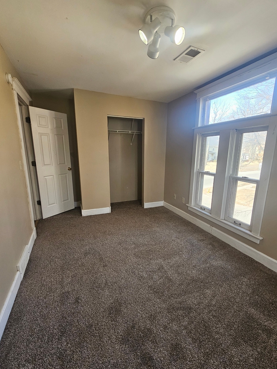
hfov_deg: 85.6
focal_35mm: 14
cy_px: 184
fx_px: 149
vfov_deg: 102.1
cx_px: 142
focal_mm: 2.2
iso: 200
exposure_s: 1/77.4
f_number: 2.2
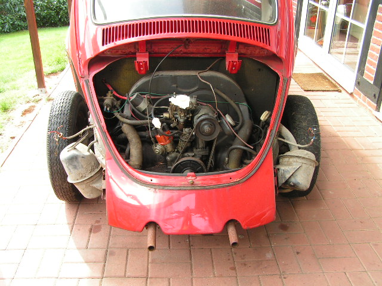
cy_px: 143
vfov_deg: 37.7
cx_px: 191
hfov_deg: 49.0
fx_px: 419
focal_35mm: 38
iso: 50
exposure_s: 1/30
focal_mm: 6.3
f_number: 4.5
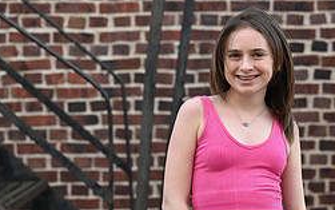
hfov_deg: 11.5
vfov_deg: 7.3
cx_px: 318
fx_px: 1653
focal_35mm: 181
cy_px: 116
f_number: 3.5
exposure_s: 1/200
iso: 200
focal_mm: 77
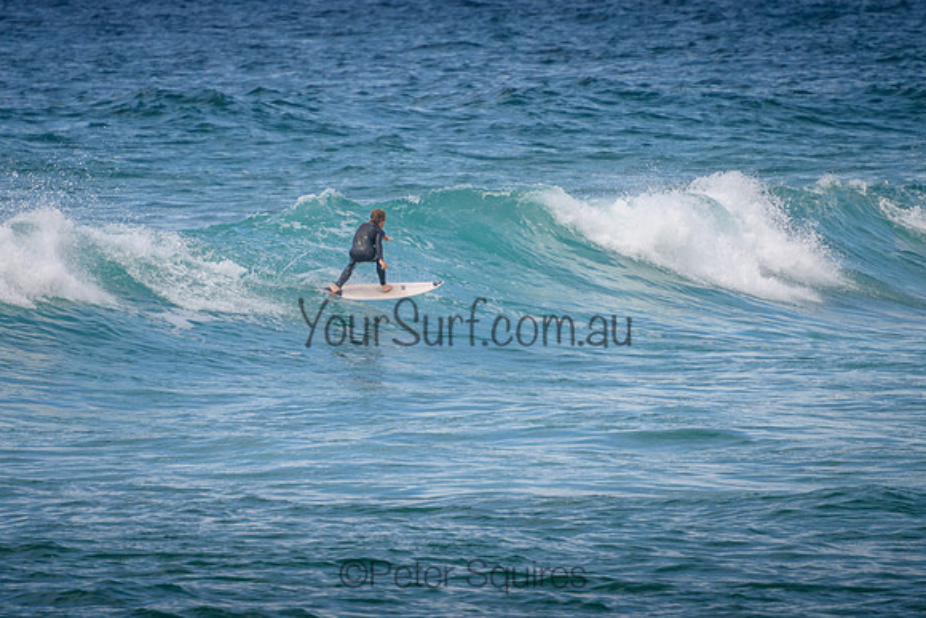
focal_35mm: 549
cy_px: 249
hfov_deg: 3.8
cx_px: 466
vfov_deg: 2.5
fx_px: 14133
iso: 400
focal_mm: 400
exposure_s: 1/2000
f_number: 5.6
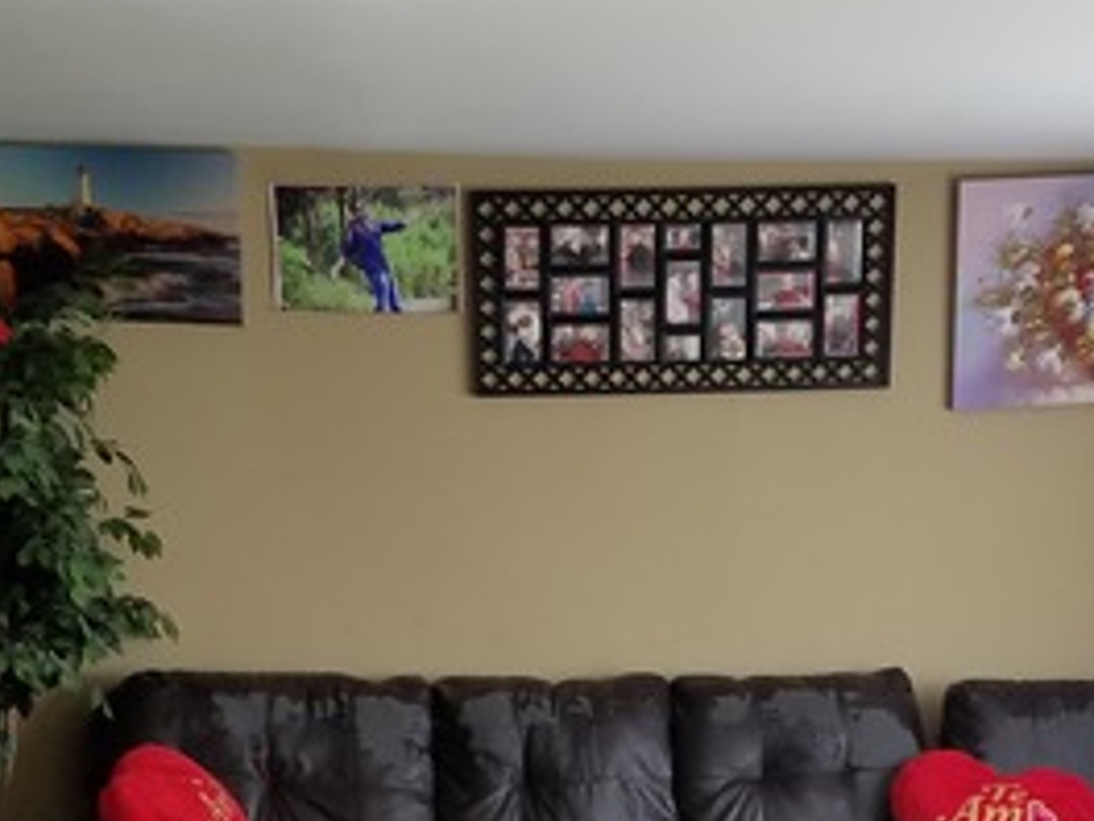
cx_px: 613
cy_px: 800
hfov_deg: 30.7
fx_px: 1991
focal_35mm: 63
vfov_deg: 22.5
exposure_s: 1/100
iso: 80
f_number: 1.7
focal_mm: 4.2
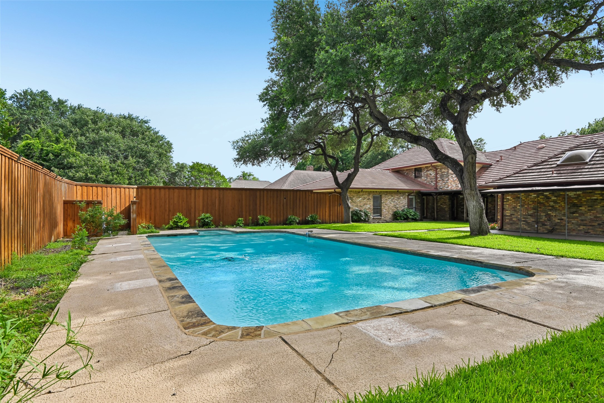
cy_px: 202
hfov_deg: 86.9
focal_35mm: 19
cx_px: 302
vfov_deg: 64.6
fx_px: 319
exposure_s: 1/800
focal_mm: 19
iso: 400
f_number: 8
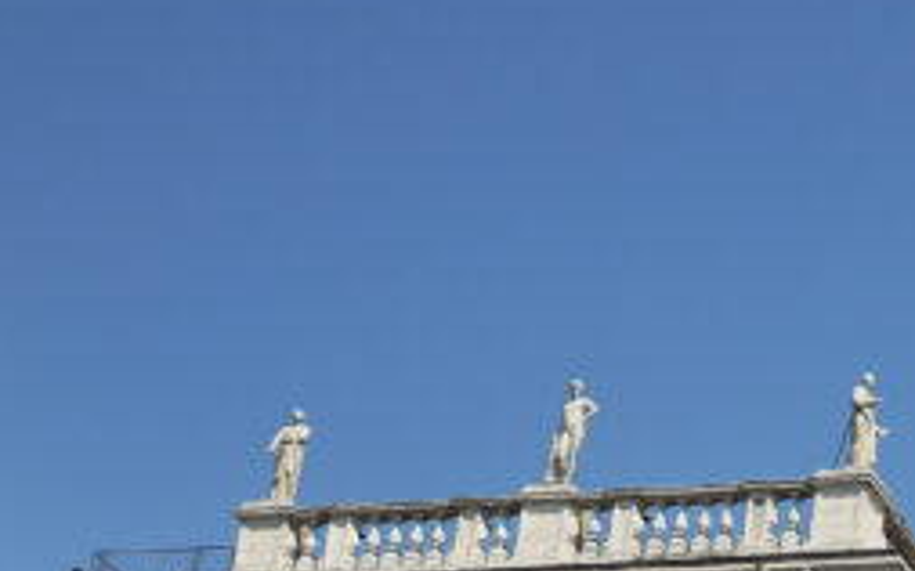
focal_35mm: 130
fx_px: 3243
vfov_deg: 9.6
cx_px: 1548
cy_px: 1006
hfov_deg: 14.5
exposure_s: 1/2000
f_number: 3.8
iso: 100
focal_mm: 21
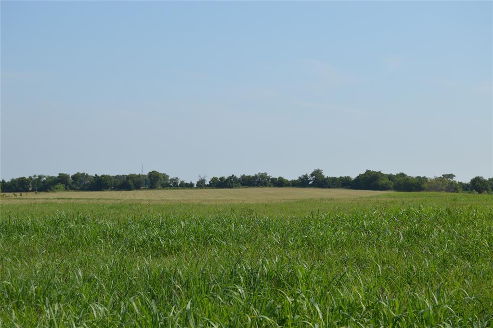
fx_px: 1128
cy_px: 164
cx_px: 246
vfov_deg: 16.5
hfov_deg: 24.6
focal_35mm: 82
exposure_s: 1/320
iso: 100
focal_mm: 55
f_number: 9
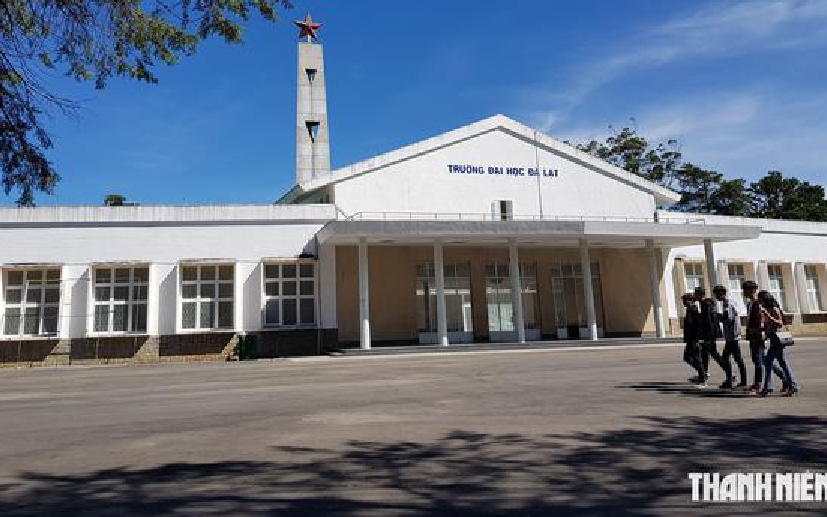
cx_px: 386
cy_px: 174
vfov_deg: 39.0
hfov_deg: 59.6
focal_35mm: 32
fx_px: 721
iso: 40
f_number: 1.7
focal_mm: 4.2
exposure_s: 1/2808
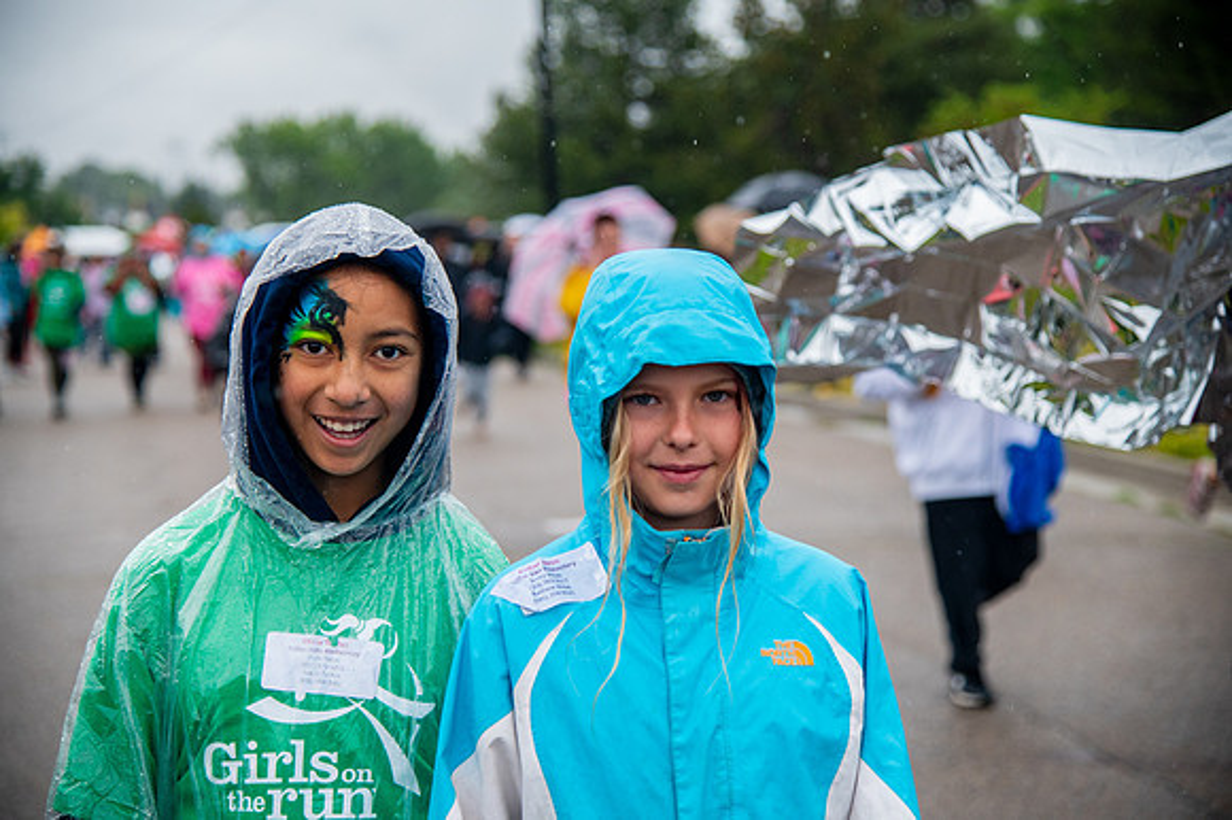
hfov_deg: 27.0
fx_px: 2565
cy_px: 410
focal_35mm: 75
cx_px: 616
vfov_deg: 18.2
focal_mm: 75
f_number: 4
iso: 1600
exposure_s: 1/1600
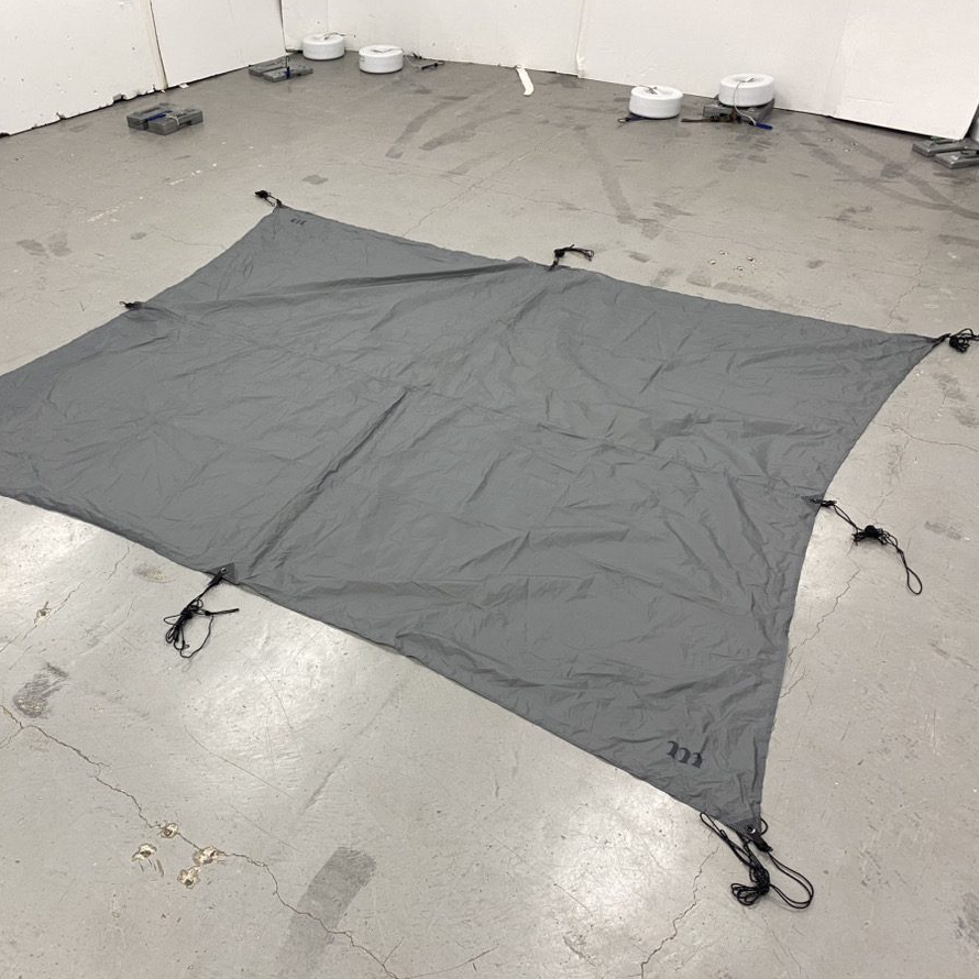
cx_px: 376
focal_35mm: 31
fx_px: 992
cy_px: 490
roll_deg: +2.2
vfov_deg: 52.5
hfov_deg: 52.1
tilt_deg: -36.2
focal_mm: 4.25
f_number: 1.8
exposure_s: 1/50
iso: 64
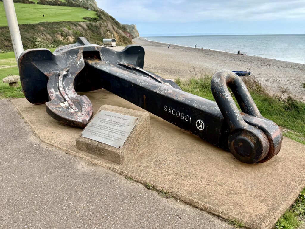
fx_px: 211
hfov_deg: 71.6
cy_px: 114
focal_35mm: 24
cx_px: 152
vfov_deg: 56.8
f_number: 1.78
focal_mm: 6.76
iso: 80
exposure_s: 1/1855
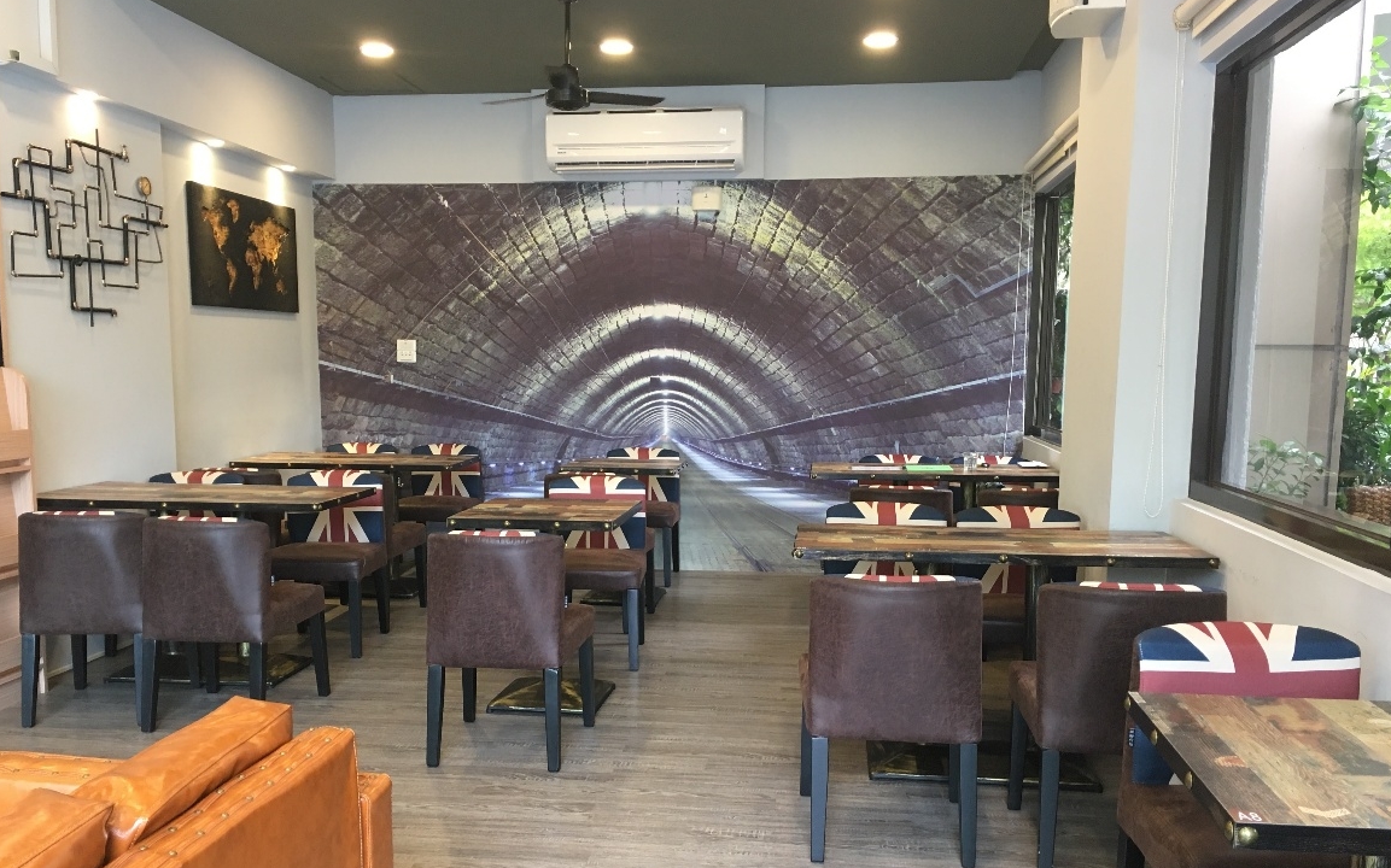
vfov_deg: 39.2
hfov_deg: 59.7
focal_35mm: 32
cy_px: 520
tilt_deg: -7.1
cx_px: 673
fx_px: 1213
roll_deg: -0.4
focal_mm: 4.15
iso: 100
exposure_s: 1/30
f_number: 2.2
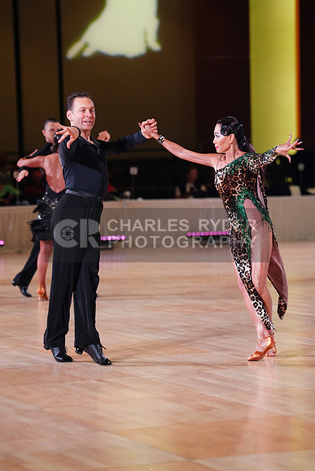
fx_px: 1771
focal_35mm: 135
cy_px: 236
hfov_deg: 10.2
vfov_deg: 15.2
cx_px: 158
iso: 2000
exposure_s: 1/400
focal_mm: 135
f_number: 2.8
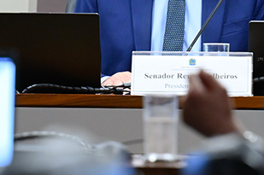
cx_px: 148
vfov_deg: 2.6
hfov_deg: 4.0
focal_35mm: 520
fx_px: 3807
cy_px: 56
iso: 1600
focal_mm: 125
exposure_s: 1/160
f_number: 2.8
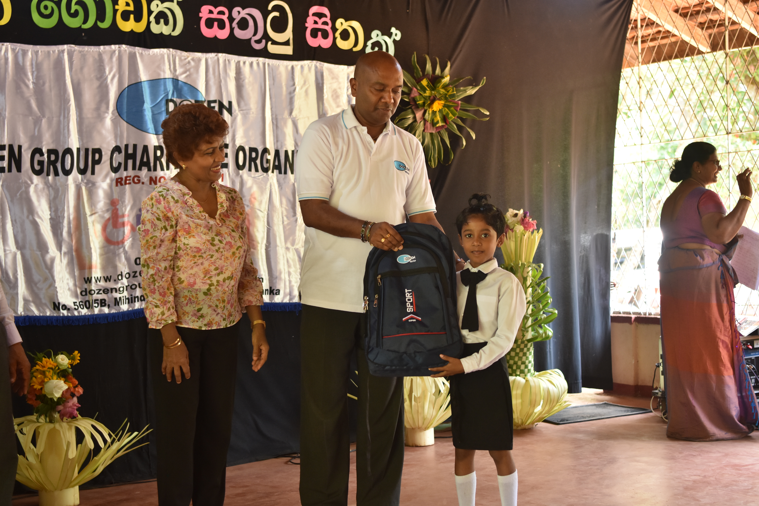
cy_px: 253
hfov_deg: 36.9
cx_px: 380
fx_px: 1138
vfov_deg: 25.1
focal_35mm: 54
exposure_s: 1/160
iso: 640
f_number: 2.8
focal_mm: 36
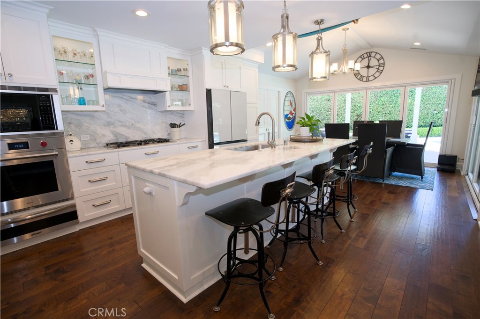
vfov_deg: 70.4
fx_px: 227
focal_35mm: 17
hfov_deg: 93.3
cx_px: 240
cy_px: 160
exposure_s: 1/80
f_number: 6.3
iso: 1000
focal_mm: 17
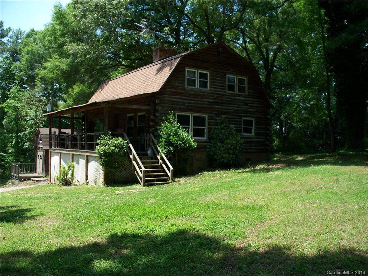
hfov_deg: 51.4
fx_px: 383
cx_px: 184
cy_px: 138
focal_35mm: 36
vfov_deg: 39.7
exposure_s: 1/500
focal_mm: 7.54
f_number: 2.8
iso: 64
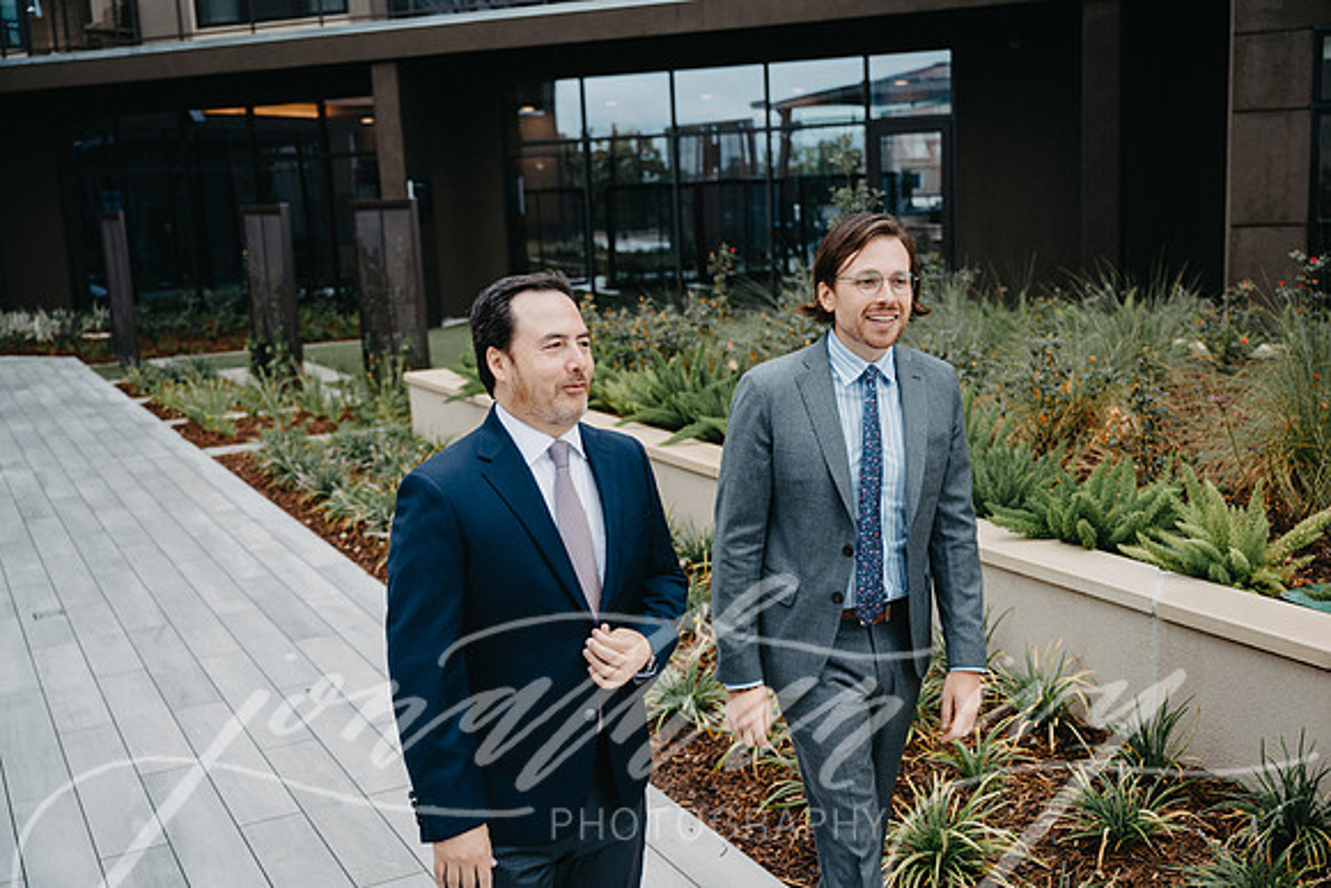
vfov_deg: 35.1
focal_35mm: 38
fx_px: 1405
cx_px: 666
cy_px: 444
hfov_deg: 50.7
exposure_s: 1/320
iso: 100
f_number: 2.8
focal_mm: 38
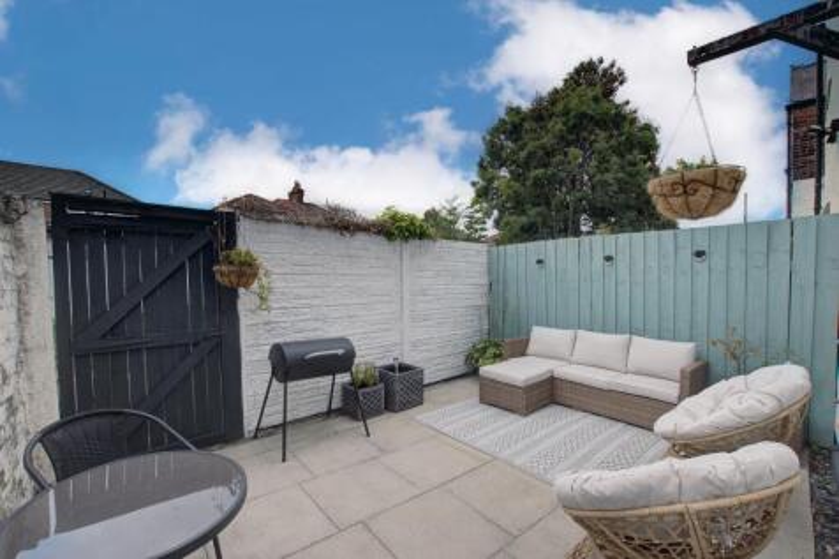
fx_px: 349
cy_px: 280
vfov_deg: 77.3
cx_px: 420
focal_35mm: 15
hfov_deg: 100.4
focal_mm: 10
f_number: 8
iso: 400
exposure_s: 1/500
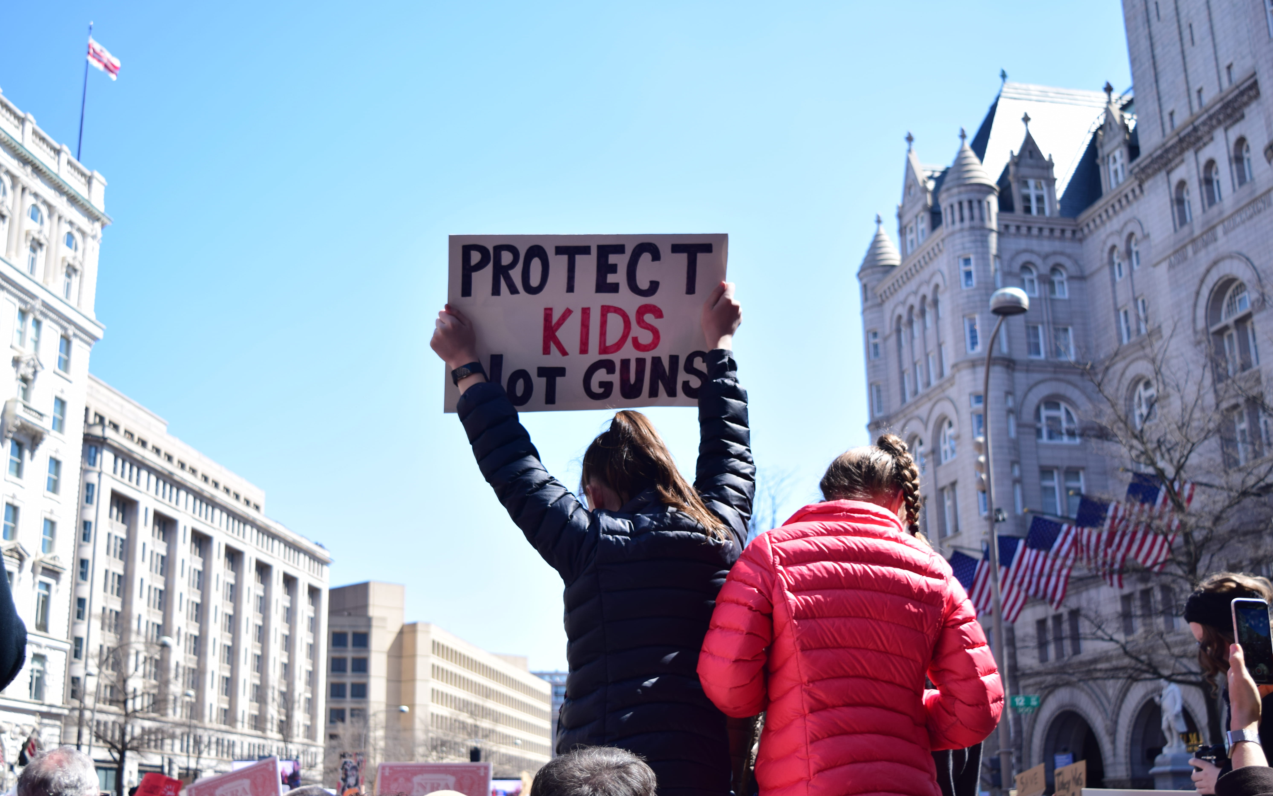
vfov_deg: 28.9
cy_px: 410
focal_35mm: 45
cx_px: 636
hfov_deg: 44.8
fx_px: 1544
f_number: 4.2
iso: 100
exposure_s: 1/320
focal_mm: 29
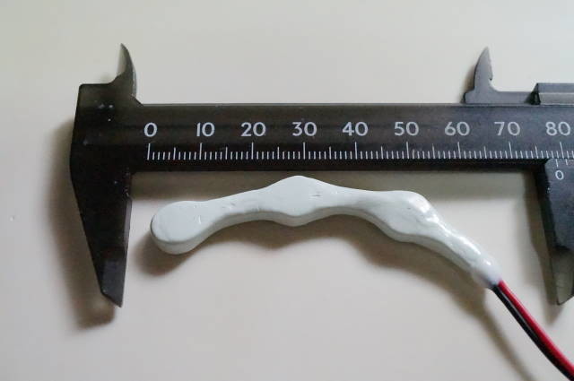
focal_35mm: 45
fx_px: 717
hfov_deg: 43.7
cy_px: 190
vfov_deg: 29.8
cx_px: 287
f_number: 8
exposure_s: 1/500
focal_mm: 30
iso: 16000
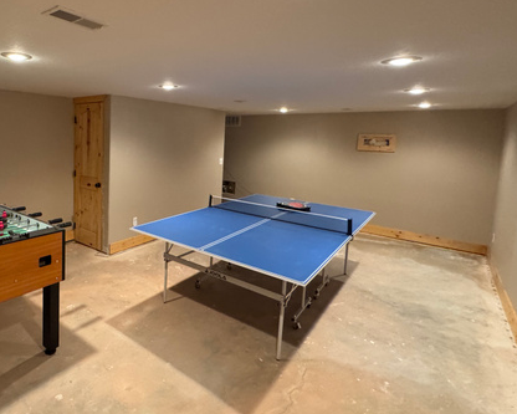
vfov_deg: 64.9
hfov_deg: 73.4
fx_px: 321
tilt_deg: -4.3
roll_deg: -2.0
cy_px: 163
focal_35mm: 21
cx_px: 144
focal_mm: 2.22
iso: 800
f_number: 2.2
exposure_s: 1/60
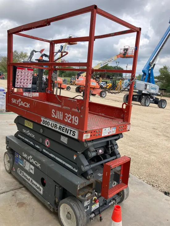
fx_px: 183
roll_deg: -4.1
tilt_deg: -10.0
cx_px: 85
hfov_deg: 49.8
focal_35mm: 28
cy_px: 113
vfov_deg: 63.4
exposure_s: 1/1473
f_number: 1.8
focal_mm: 3.99
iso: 32
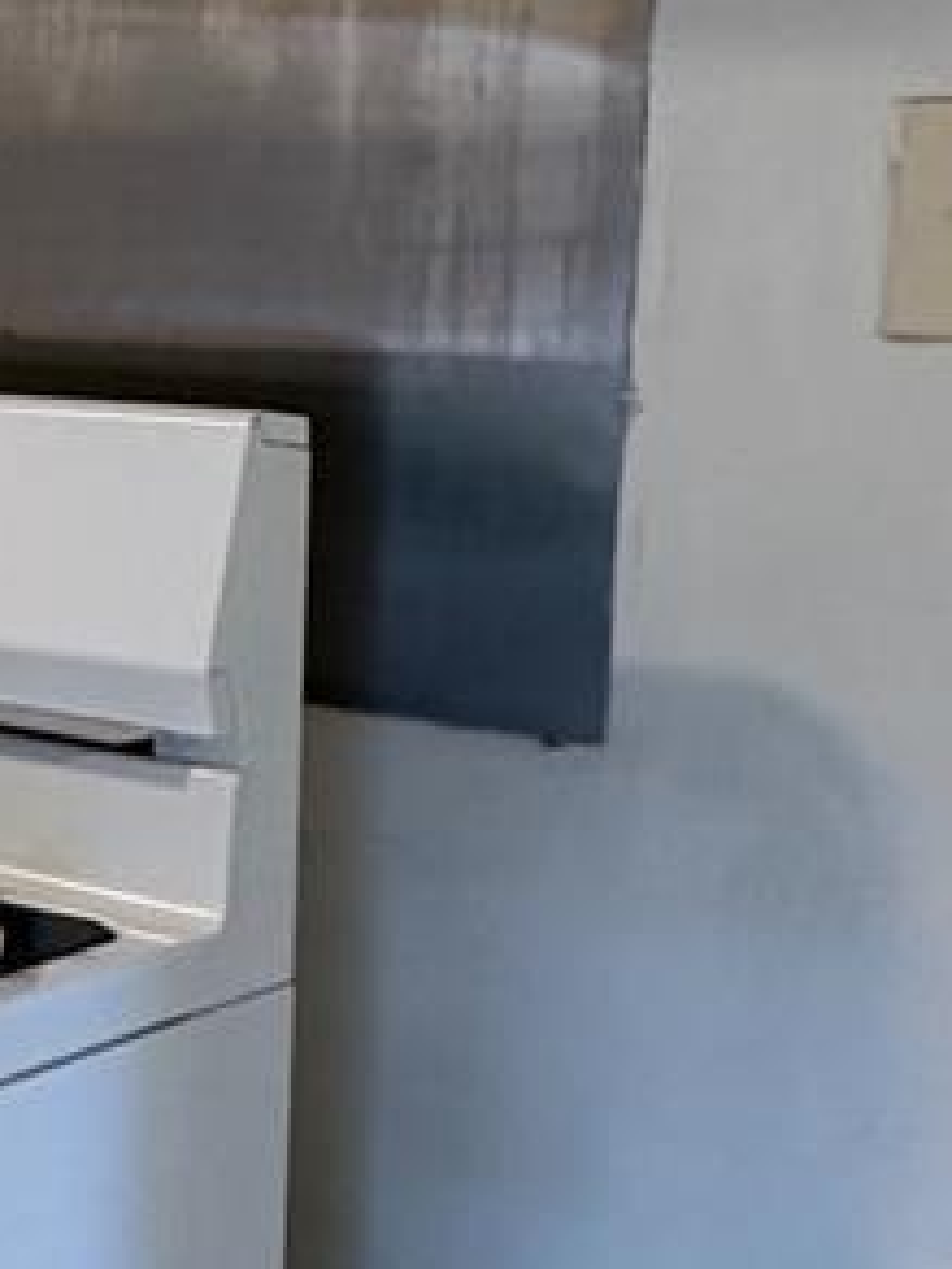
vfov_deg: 26.9
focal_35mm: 72
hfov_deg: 13.8
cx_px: -1398
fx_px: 2640
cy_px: 474
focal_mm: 2.22
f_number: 2.2
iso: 160
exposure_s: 1/60
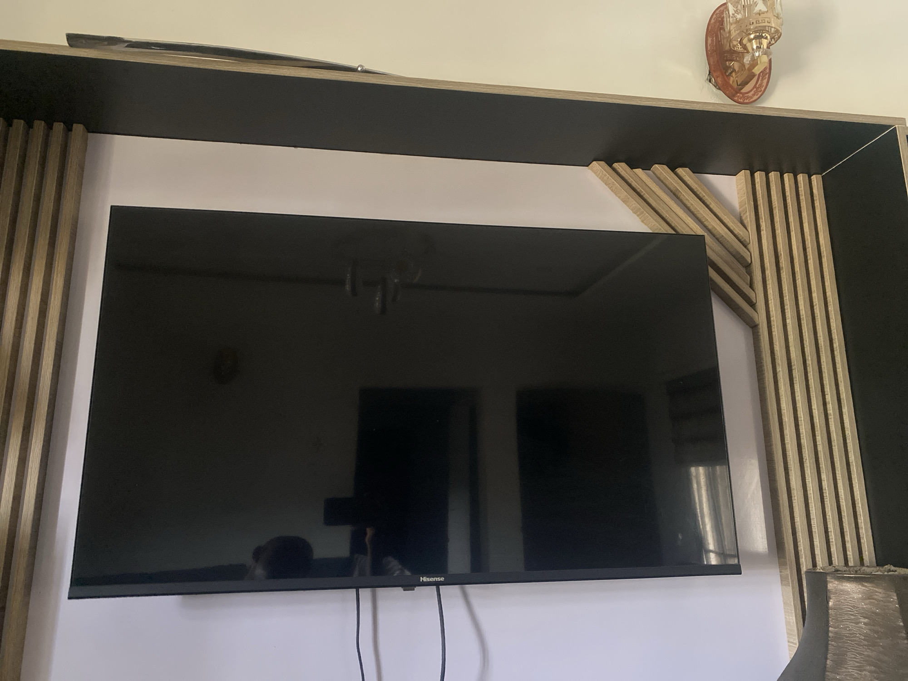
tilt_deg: +16.8
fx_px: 682
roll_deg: +0.2
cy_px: 340
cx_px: 454
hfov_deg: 67.3
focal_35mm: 26
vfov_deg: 53.1
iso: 1000
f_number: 1.8
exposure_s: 1/30
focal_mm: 4.25
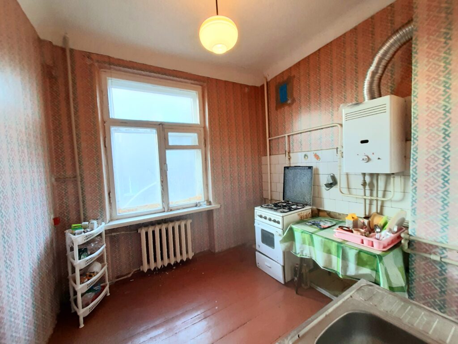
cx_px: 229
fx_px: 172
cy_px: 172
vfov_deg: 89.9
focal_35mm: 13
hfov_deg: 106.2
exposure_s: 1/50
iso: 100
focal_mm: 1.42
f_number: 2.2
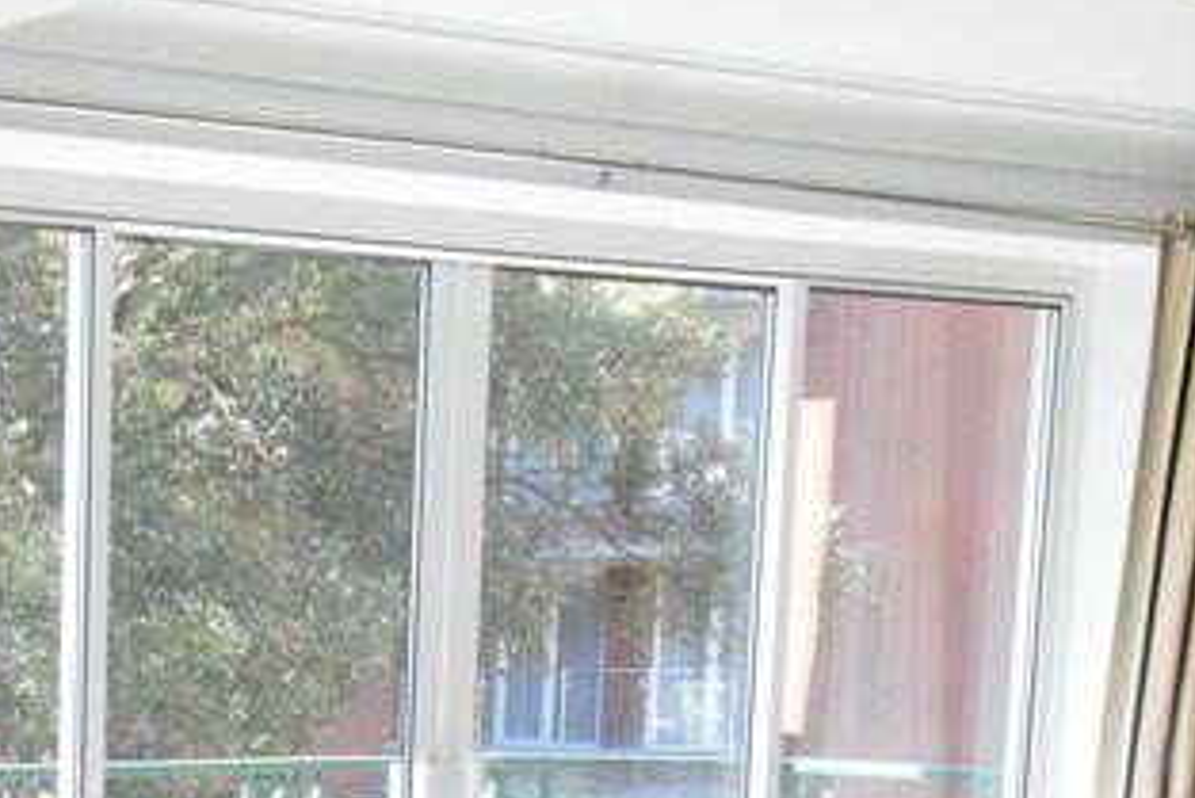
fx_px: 3254
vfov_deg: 13.2
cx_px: -229
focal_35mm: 98
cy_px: 1224
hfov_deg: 19.6
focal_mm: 20
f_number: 10
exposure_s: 1/400
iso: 6400
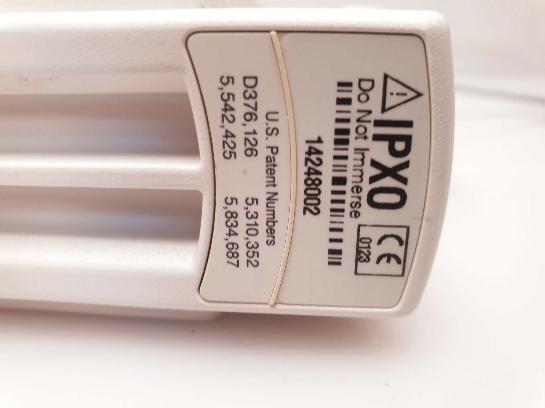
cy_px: 204
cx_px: 272
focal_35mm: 26
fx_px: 409
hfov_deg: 67.3
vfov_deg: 53.1
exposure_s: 1/50
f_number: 2.4
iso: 100
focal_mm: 4.3
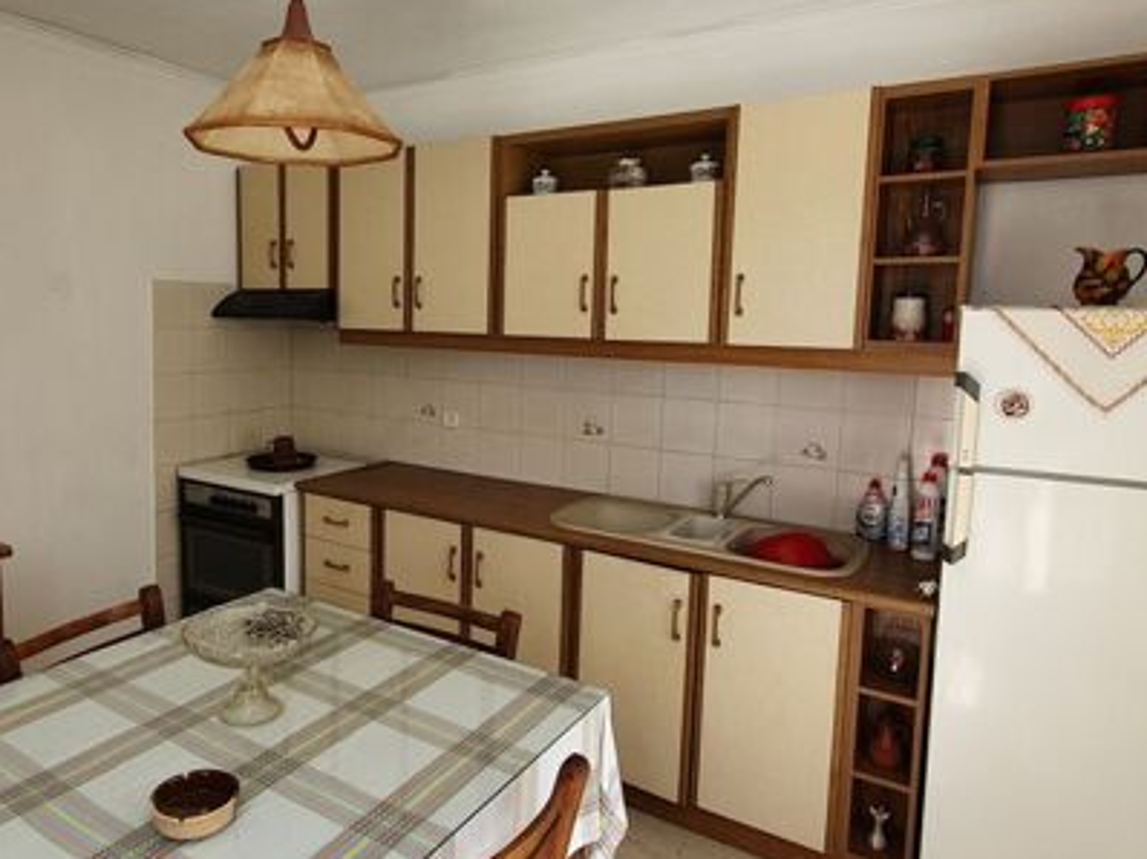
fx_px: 762
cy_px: 404
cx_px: 460
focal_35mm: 23
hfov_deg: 73.2
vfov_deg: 58.8
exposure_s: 1/100
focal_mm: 1.8
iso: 50
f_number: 2.2
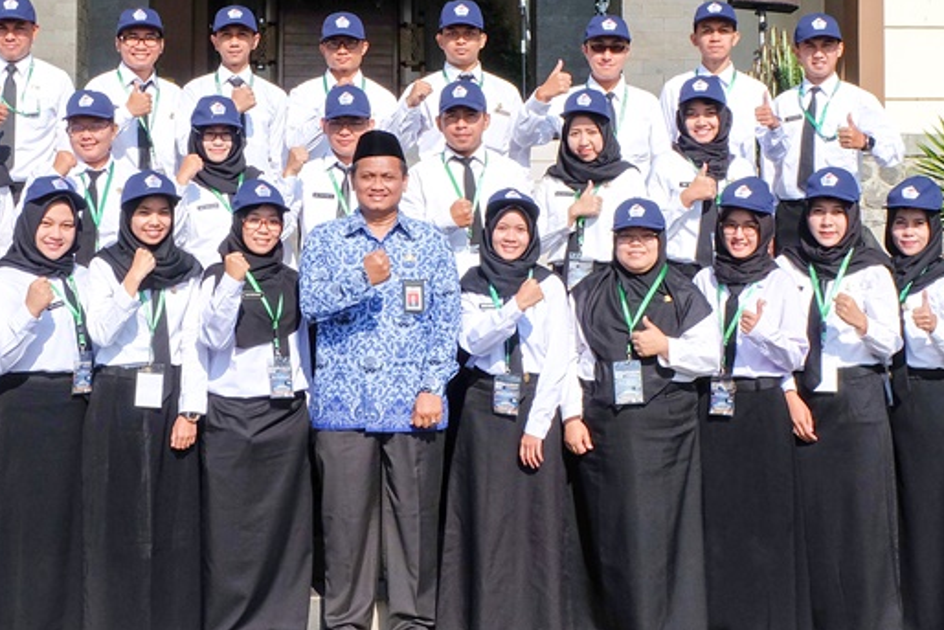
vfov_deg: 21.4
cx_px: 389
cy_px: 160
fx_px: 1652
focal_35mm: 63
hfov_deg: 31.8
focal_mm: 24.3
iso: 800
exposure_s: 1/350
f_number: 18
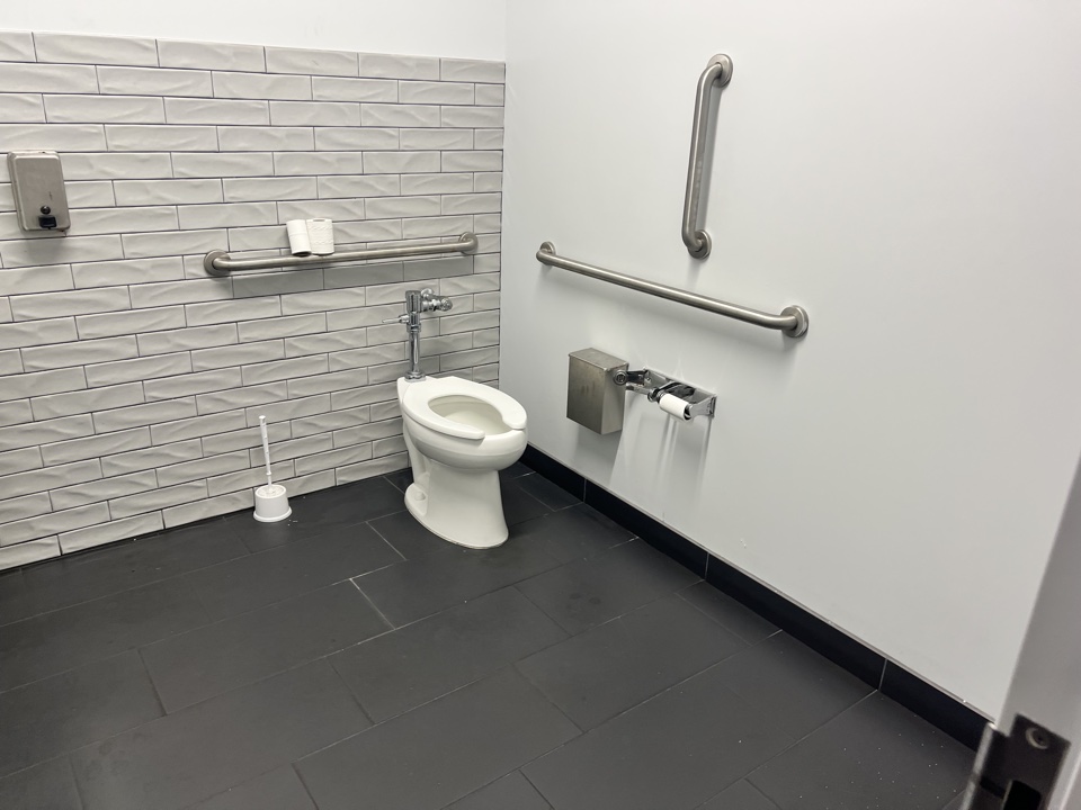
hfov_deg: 67.3
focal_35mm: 26
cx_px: 540
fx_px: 812
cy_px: 405
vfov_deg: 53.1
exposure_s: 1/120
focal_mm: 5.7
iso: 100
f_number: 1.5
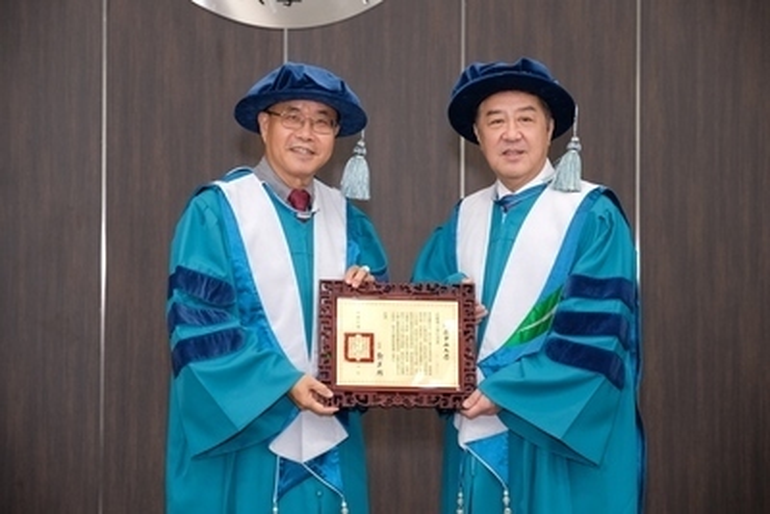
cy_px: 257
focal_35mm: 80
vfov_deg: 17.1
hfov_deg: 25.4
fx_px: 1712
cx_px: 385
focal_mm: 53.3
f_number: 2.8
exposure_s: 1/125
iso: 1600
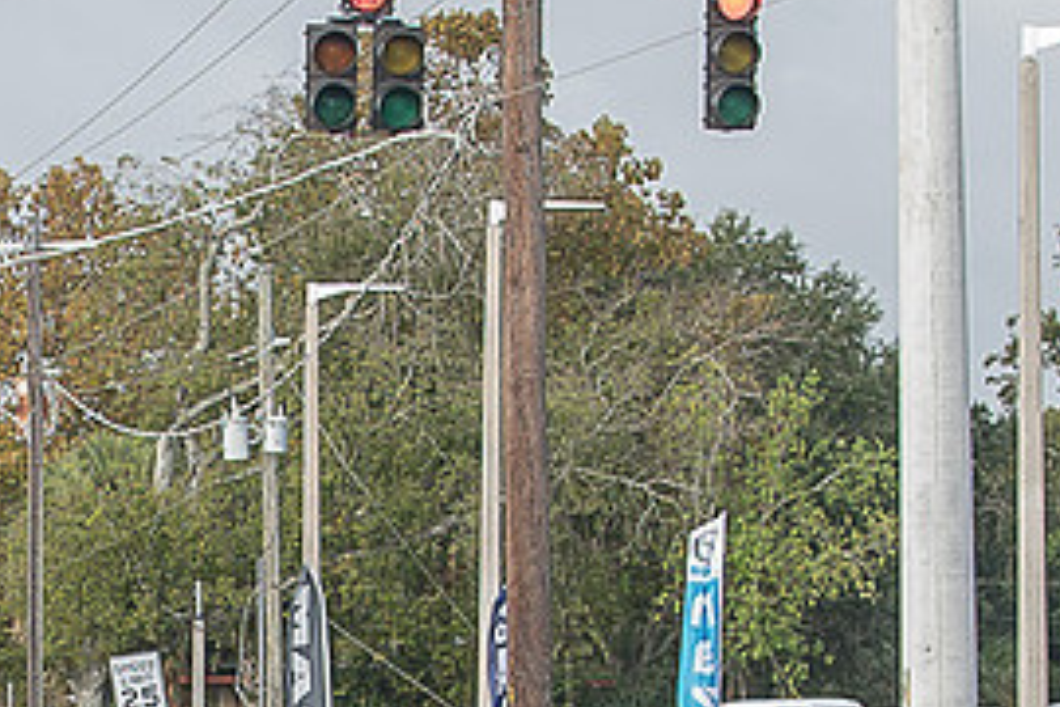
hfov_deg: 8.7
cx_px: -83
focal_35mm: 236
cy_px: 879
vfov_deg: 5.8
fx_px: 6948
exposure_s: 1/200
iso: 100
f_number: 4
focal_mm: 35
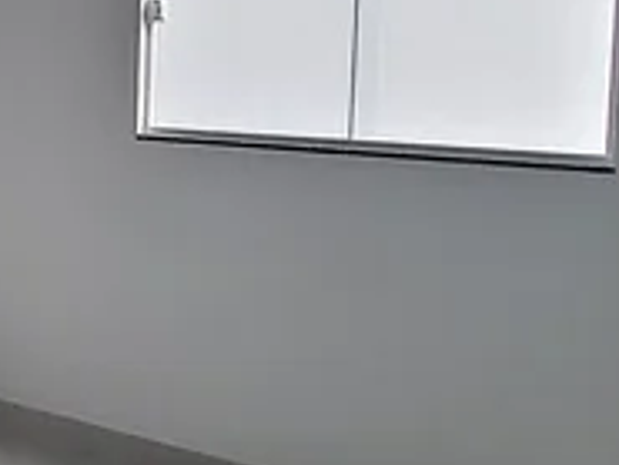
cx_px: -358
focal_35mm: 58
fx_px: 1038
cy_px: 149
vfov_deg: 25.1
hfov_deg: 24.2
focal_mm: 1.74
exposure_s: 1/120
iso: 80
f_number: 2.2
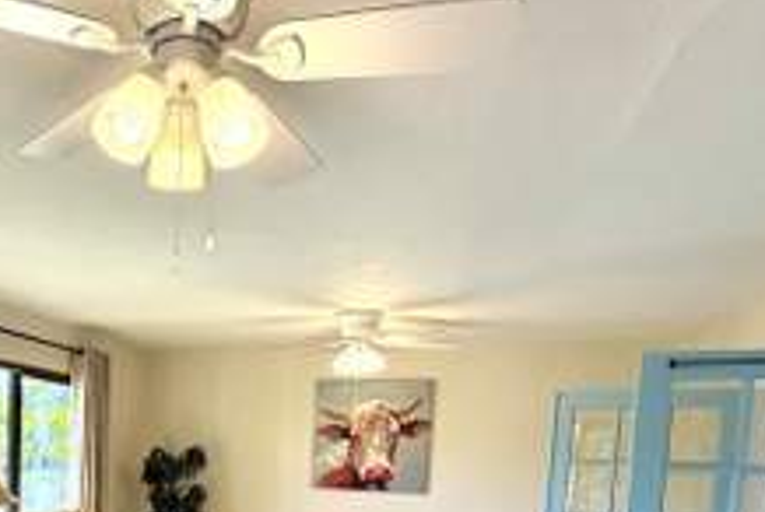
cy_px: 494
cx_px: 137
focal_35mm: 32
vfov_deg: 37.5
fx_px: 681
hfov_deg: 54.1
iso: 100
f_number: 2.2
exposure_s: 1/120
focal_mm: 2.22
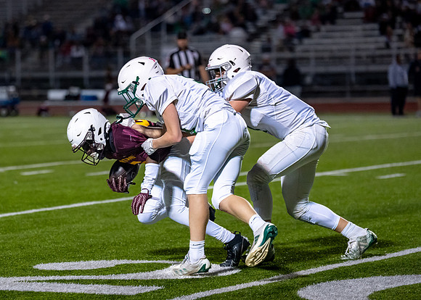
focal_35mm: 173
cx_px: 138
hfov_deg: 11.6
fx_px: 2065
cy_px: 145
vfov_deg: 8.3
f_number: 2.8
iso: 4000
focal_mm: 129
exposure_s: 1/1250
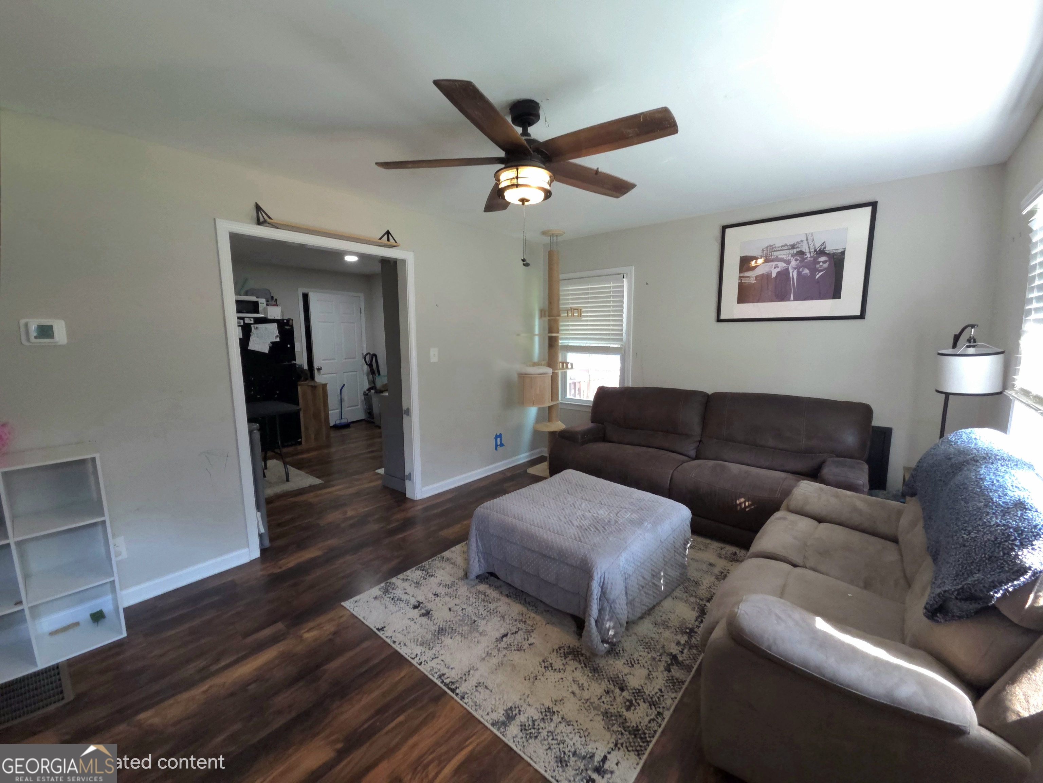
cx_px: 522
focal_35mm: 13
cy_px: 392
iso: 200
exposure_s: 1/30
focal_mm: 2.2
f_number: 2.2
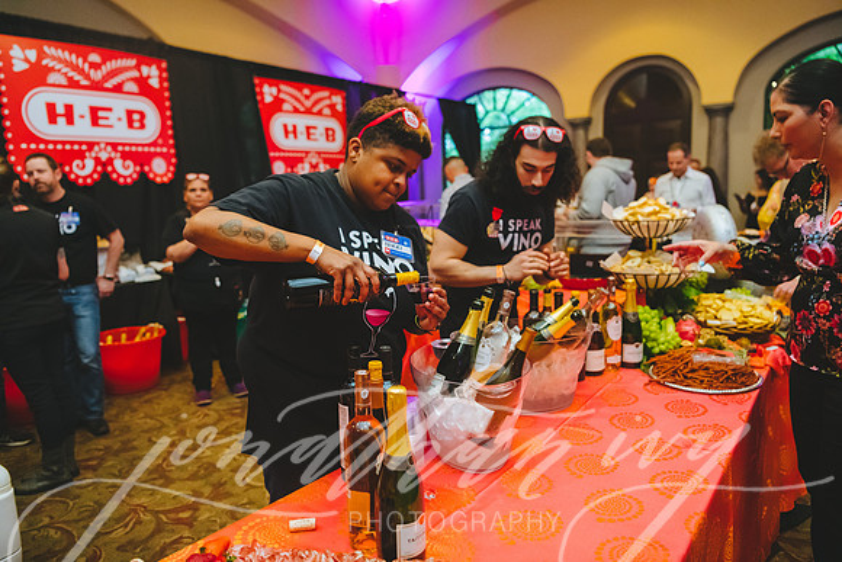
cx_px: 421
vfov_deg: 49.6
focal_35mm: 26
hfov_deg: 69.4
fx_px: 608
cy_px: 281
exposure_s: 1/200
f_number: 2.8
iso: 8000
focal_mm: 26
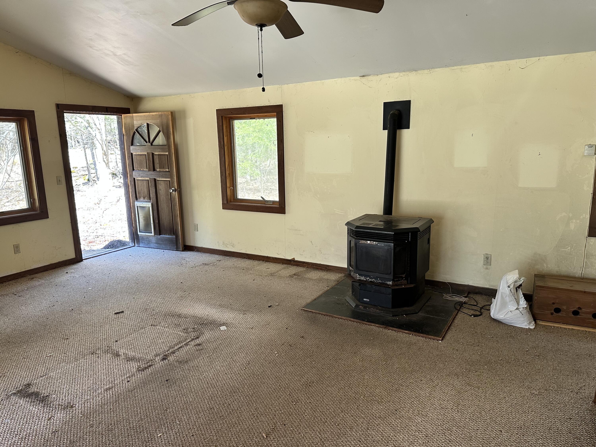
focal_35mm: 24
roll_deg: +0.9
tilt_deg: -10.8
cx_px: 298
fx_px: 413
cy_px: 224
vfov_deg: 56.8
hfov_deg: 71.6
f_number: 1.78
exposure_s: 1/121
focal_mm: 6.86
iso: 160
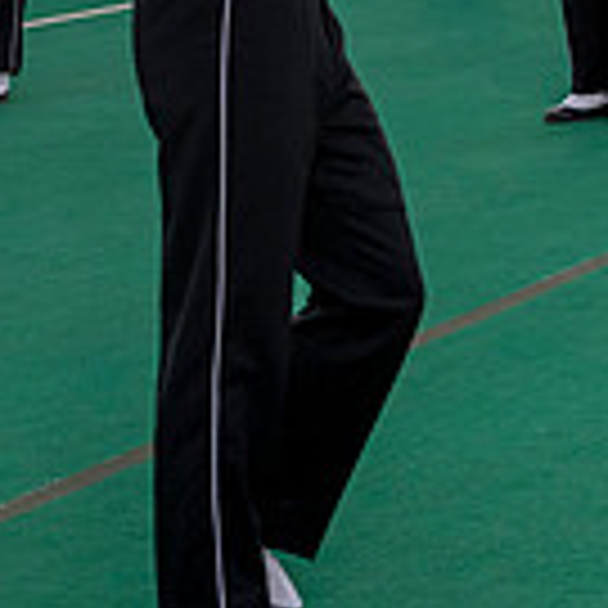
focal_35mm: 182
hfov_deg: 9.2
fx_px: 3617
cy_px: -180
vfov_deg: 9.4
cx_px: 1049
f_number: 4
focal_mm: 50
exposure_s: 1/2000
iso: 2000
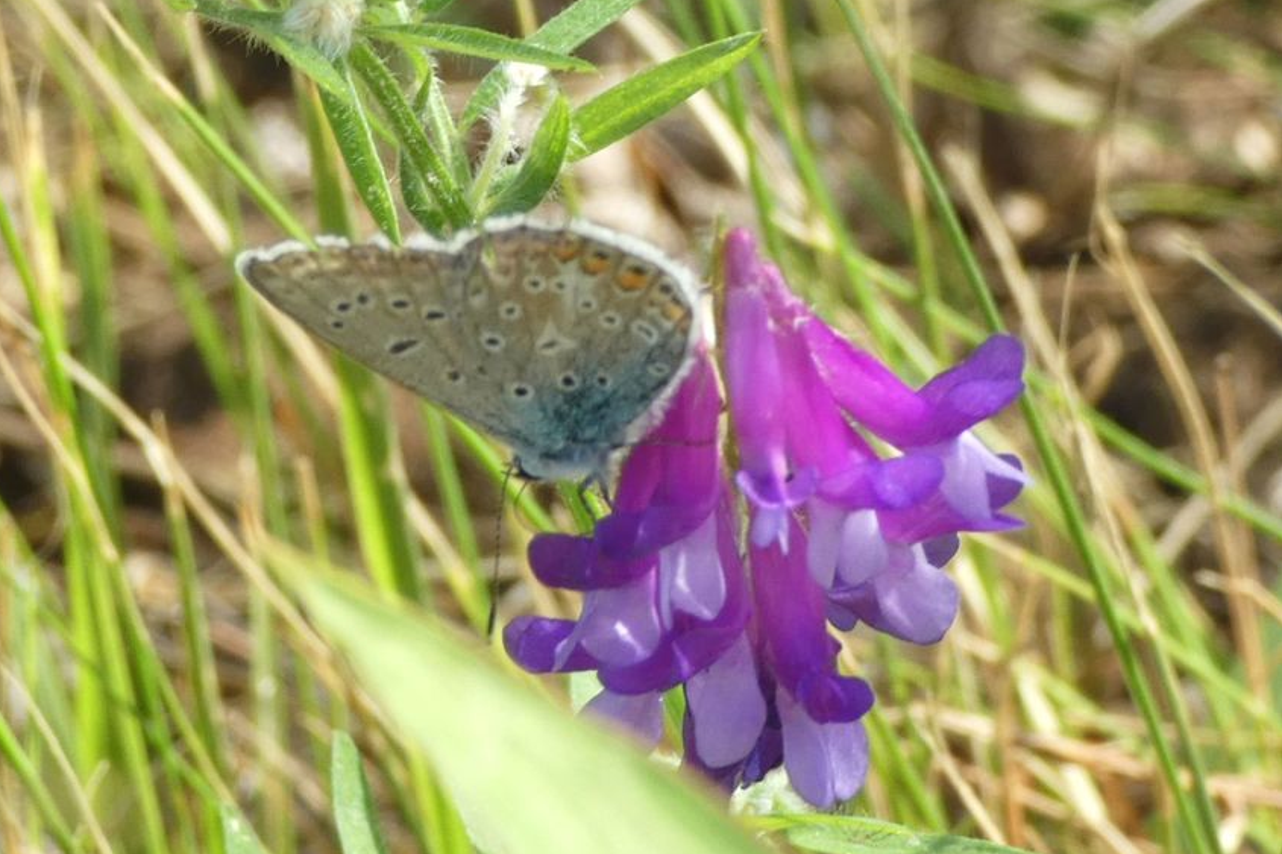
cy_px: 446
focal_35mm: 126
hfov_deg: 16.3
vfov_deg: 10.9
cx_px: 638
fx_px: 4486
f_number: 5.1
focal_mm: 21.5
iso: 100
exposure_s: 1/80
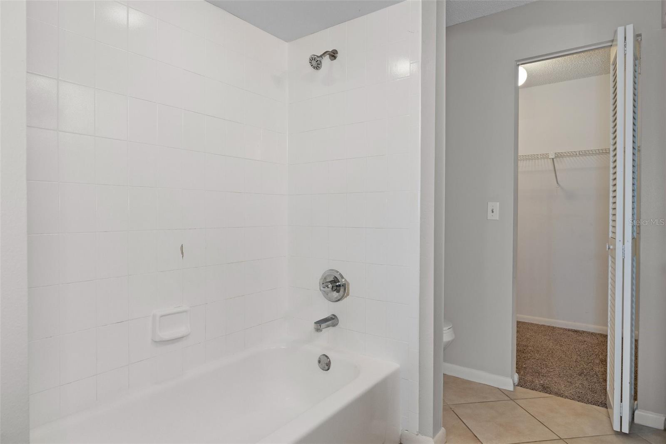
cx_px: 333
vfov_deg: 59.5
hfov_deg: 81.2
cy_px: 222
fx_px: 388
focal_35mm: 21
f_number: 8
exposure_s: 1/2.5
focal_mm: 14
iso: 320
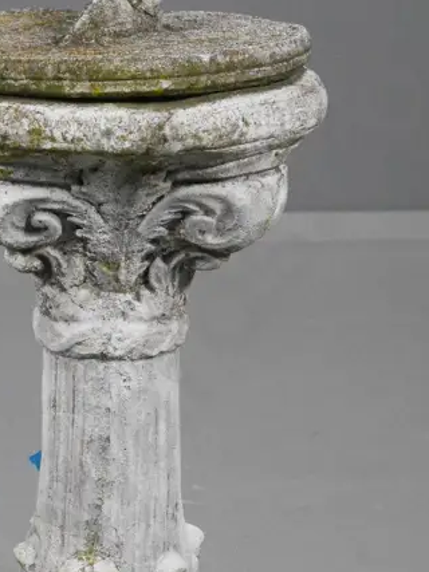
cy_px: 472
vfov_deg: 16.3
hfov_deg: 12.3
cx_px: 111
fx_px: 1984
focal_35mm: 120
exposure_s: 1/200
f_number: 5.5
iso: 3200
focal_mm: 25
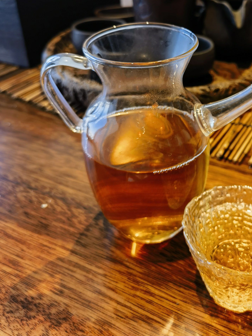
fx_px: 379
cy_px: 100
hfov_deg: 36.2
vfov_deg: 46.7
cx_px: 181
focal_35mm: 39
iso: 50
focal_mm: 6.67
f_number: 1.9
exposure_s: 1/154
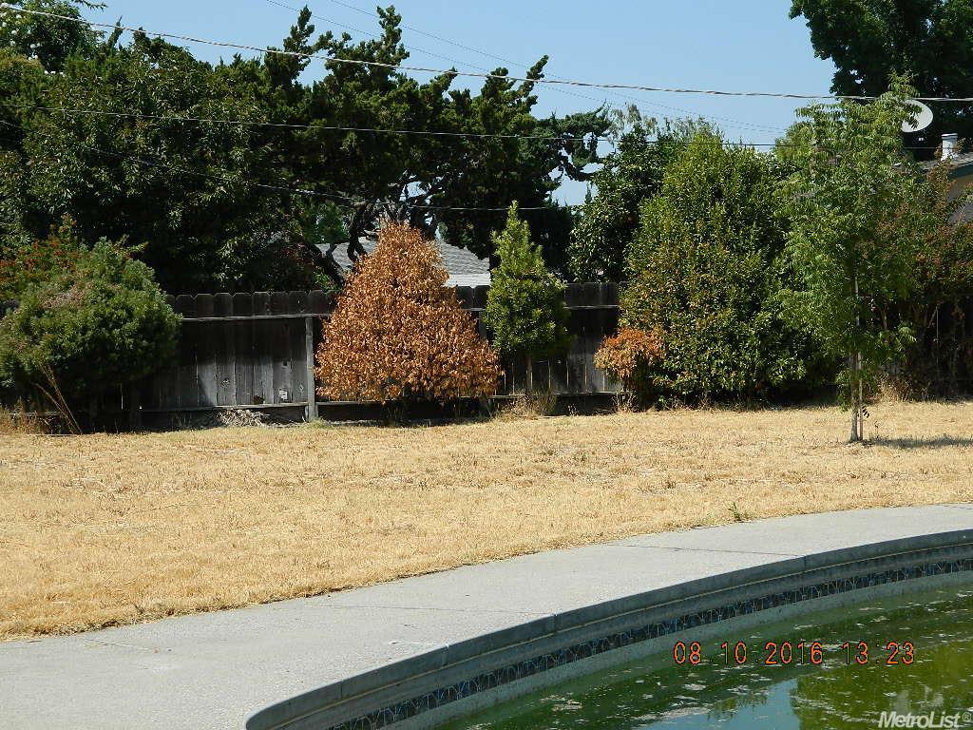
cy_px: 365
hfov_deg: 27.8
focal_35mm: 70
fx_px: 1968
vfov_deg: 21.0
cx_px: 486
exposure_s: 1/640
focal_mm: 12.6
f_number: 4
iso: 80
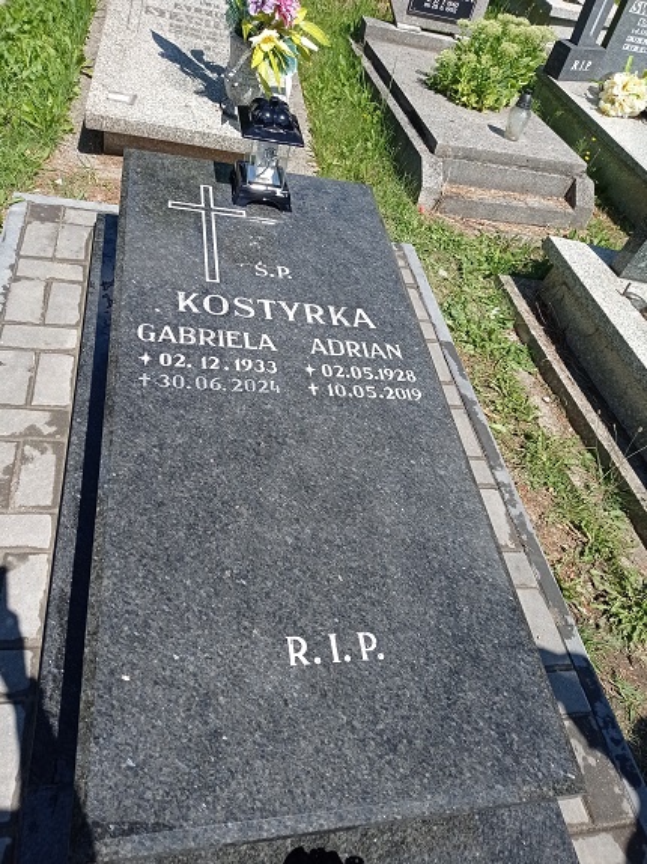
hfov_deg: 49.7
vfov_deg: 63.5
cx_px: 324
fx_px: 698
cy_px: 432
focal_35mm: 28
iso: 101
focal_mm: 4.74
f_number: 1.79
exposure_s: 1/2500
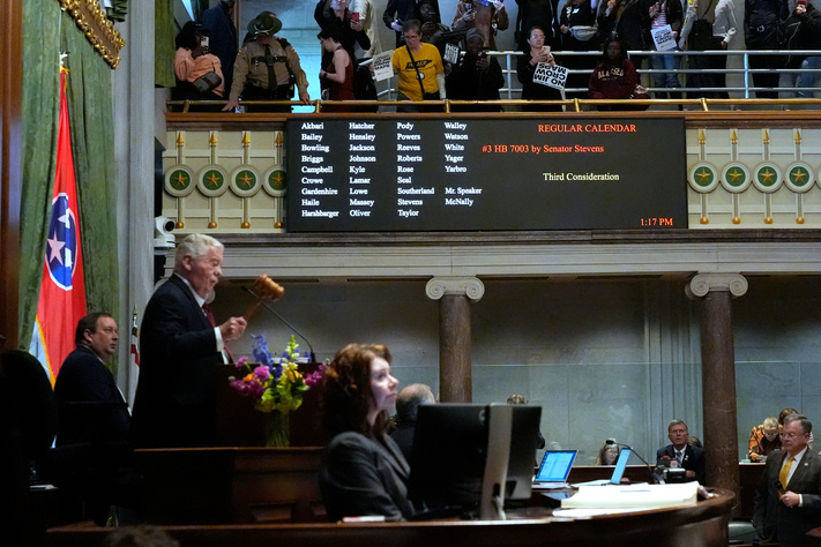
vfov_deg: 18.9
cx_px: 553
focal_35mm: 72
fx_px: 1642
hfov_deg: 27.9
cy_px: 286
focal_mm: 50
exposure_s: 1/320
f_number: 3.2
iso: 12800
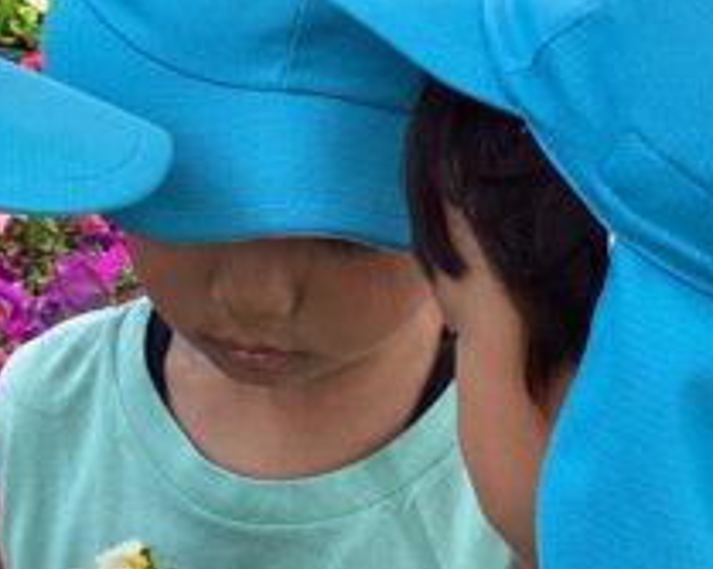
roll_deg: +0.6
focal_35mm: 111
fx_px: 2341
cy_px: 460
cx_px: 177
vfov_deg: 13.8
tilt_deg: -20.7
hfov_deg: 17.2
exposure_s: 1/187
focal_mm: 3.3
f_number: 2.4
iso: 25
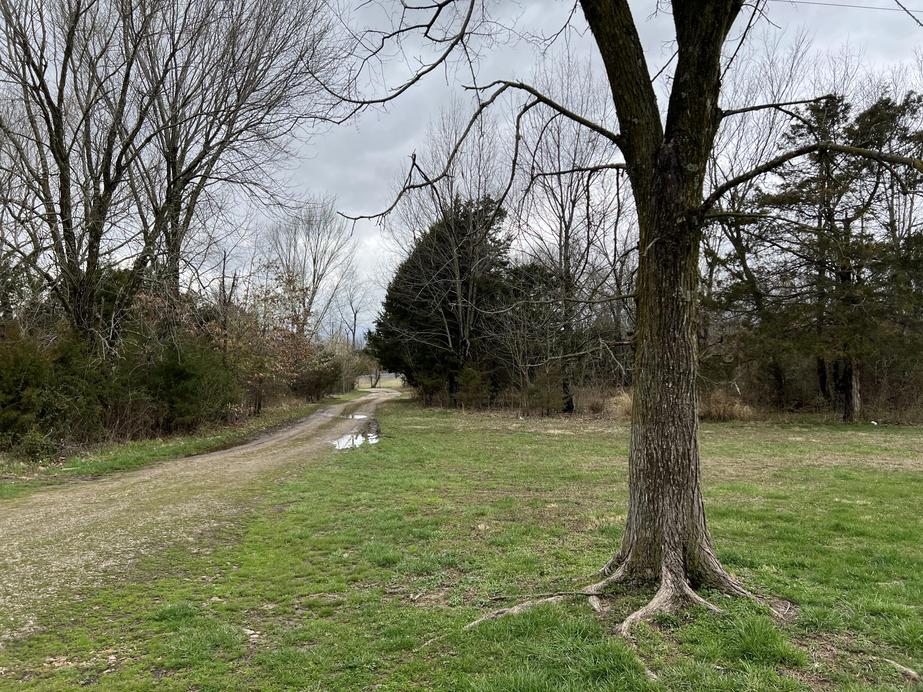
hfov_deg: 67.3
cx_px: 462
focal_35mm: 26
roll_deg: +0.0
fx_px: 693
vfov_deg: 53.1
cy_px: 346
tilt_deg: +1.7
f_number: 1.5
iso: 50
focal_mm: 5.7
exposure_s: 1/1808
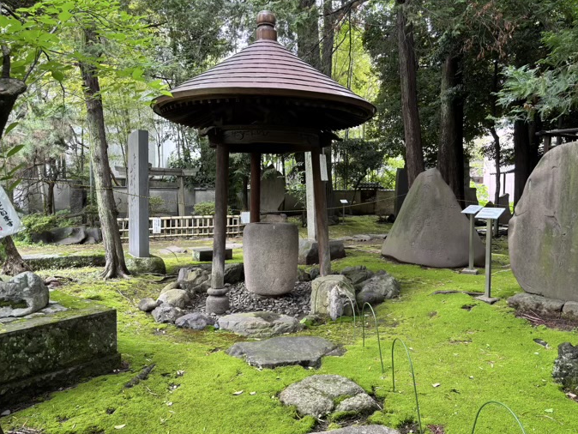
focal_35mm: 27
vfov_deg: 51.4
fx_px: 451
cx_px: 296
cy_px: 214
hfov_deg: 65.3
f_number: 1.6
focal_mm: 5.96
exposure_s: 1/121
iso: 80
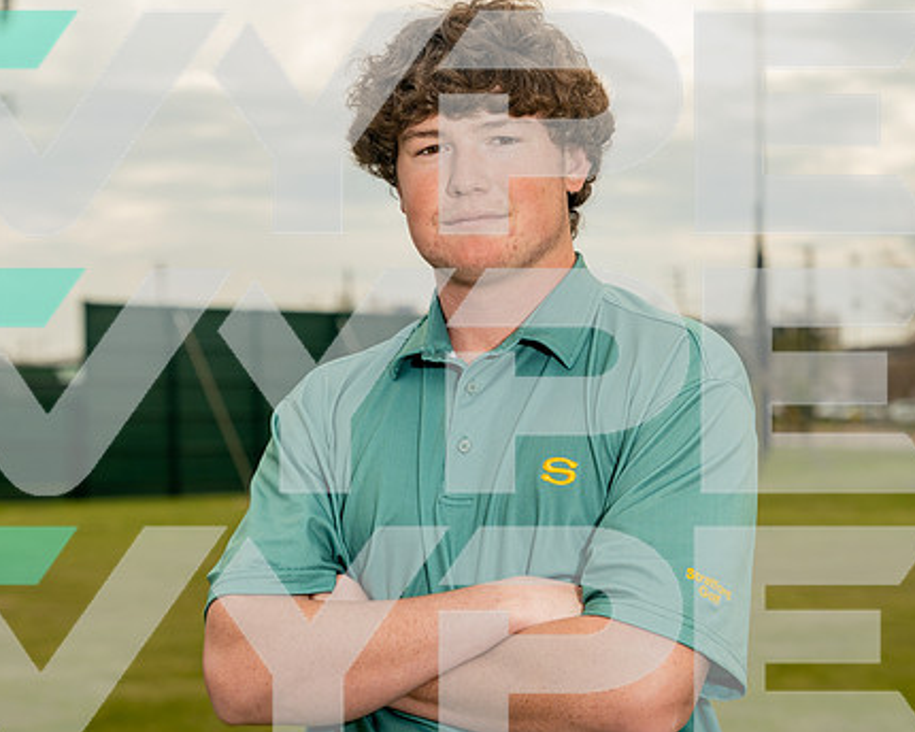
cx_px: 404
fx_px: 2194
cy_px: 382
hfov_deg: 23.5
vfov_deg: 18.9
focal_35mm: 81
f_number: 4.5
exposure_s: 1/250
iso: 250
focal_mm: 64
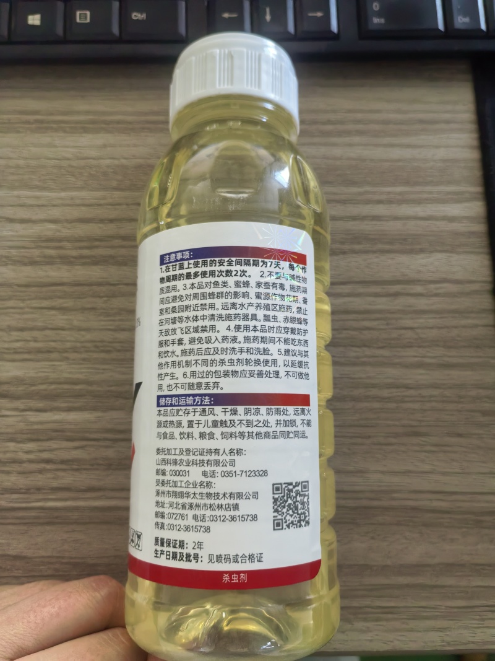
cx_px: 248
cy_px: 330
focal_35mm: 27
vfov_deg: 65.3
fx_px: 515
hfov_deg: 51.3
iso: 200
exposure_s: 1/33.2
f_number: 1.9
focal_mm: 5.52
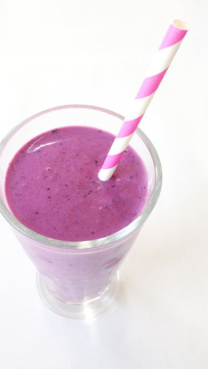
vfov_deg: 54.0
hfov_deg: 31.9
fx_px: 363
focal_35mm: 37
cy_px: 188
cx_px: 80
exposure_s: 1/20
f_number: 2.4
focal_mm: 4.12
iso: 64
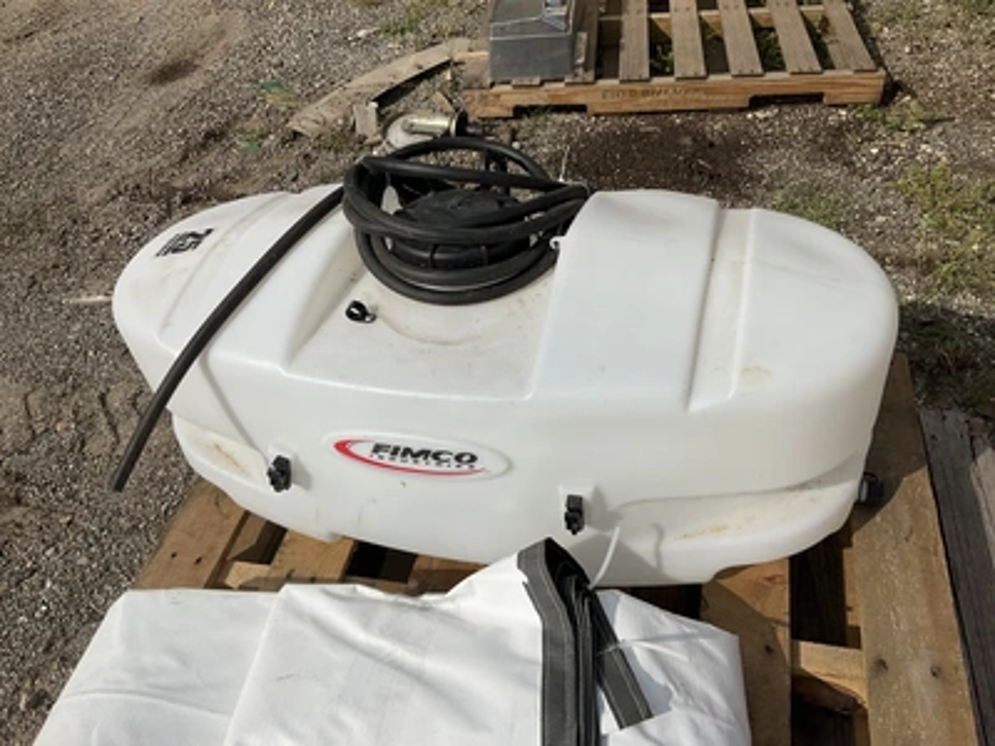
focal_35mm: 29
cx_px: 498
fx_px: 834
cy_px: 373
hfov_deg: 61.7
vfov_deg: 48.2
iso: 25
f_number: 1.8
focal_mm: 3
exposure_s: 1/7407
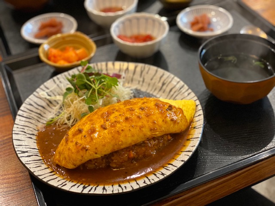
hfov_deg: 36.8
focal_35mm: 52
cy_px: 103
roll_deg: +3.5
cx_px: 138
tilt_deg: -41.8
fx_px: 413
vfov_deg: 28.0
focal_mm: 6
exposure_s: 1/40
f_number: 2
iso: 320
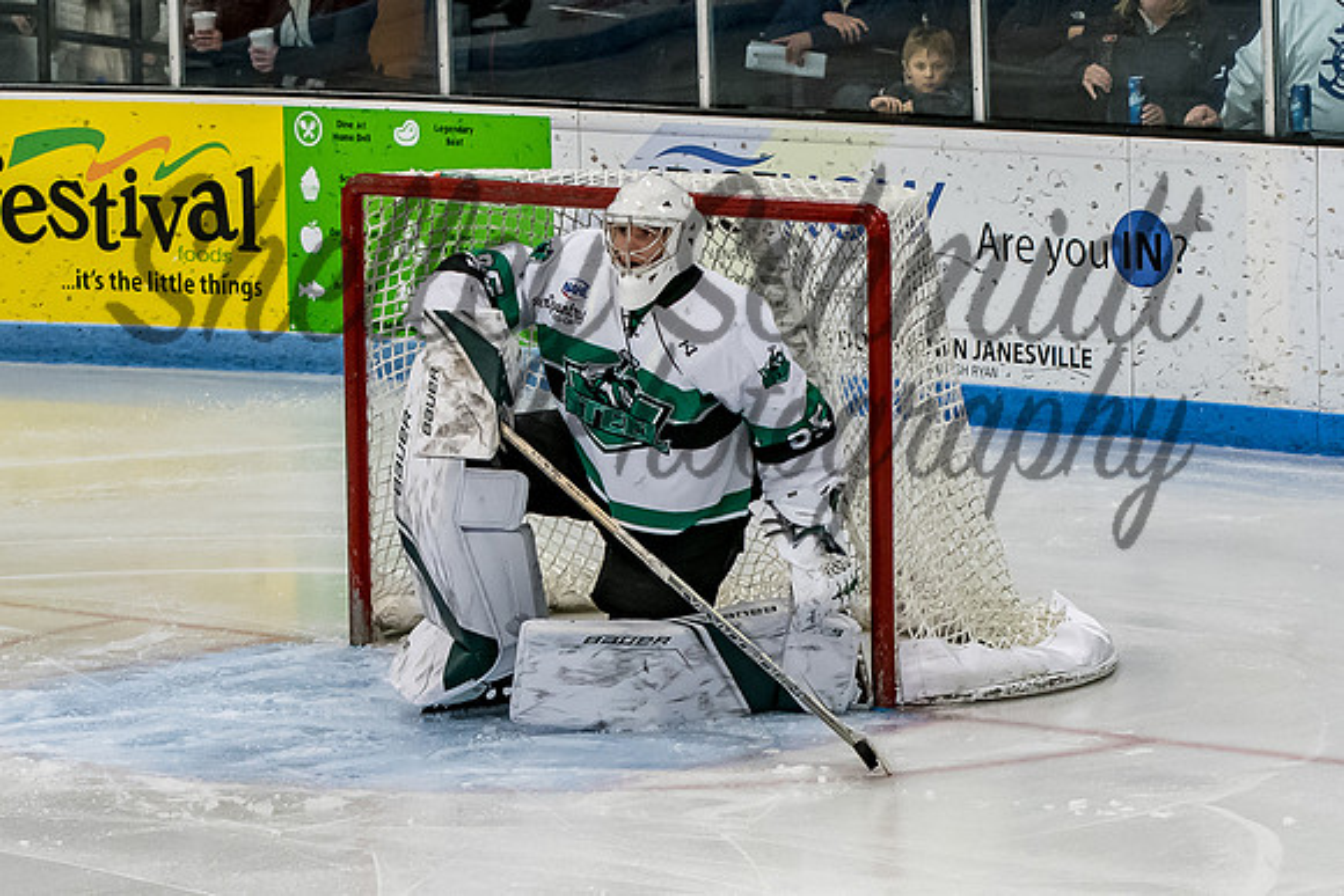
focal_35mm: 197
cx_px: 831
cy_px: 585
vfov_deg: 7.0
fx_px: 7349
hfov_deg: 10.4
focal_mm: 80
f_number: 4
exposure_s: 1/800
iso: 2500
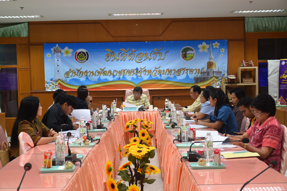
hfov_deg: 37.9
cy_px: 96
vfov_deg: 25.8
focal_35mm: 52
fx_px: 419
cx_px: 144
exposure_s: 1/60
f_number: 4.2
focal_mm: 35
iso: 720
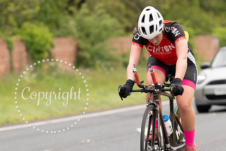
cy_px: 35
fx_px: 1390
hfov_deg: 9.3
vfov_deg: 6.2
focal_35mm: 221
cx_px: 155
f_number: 3.5
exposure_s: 1/1000
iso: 250
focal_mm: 144
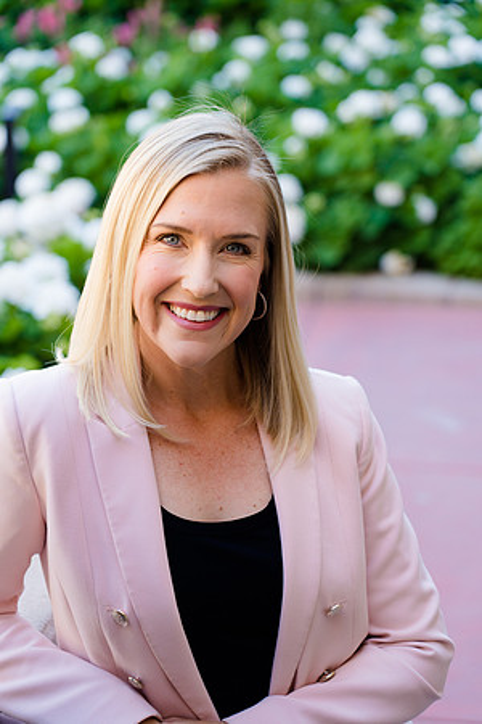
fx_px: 2068
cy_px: 362
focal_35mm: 103
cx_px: 241
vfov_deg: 19.8
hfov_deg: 13.3
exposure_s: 1/200
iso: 500
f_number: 4
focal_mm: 103
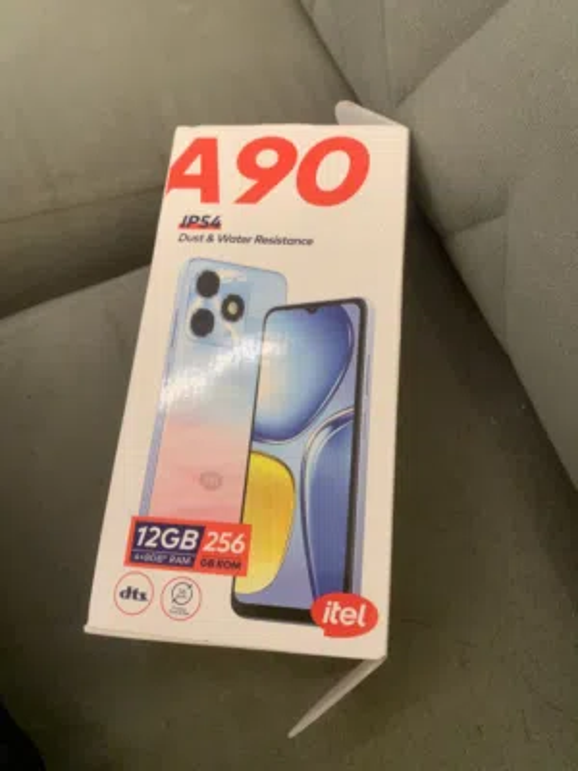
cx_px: 289
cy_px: 386
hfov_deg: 53.1
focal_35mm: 26
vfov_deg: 67.3
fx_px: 579
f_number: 1.8
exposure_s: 1/60
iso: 250
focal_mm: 4.25
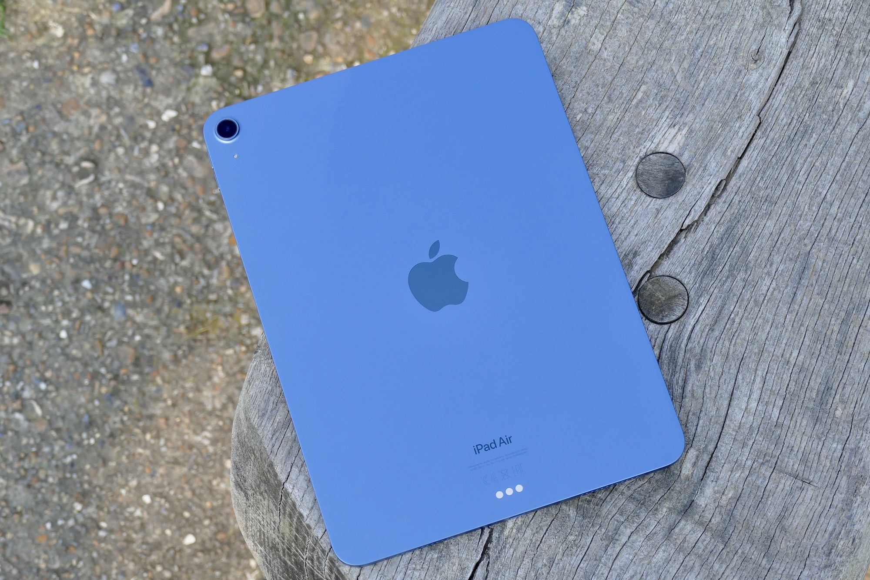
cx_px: 435
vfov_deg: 15.2
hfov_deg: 22.6
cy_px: 290
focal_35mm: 90
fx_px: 2175
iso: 125
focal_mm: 32.65
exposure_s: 1/250
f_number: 4.5
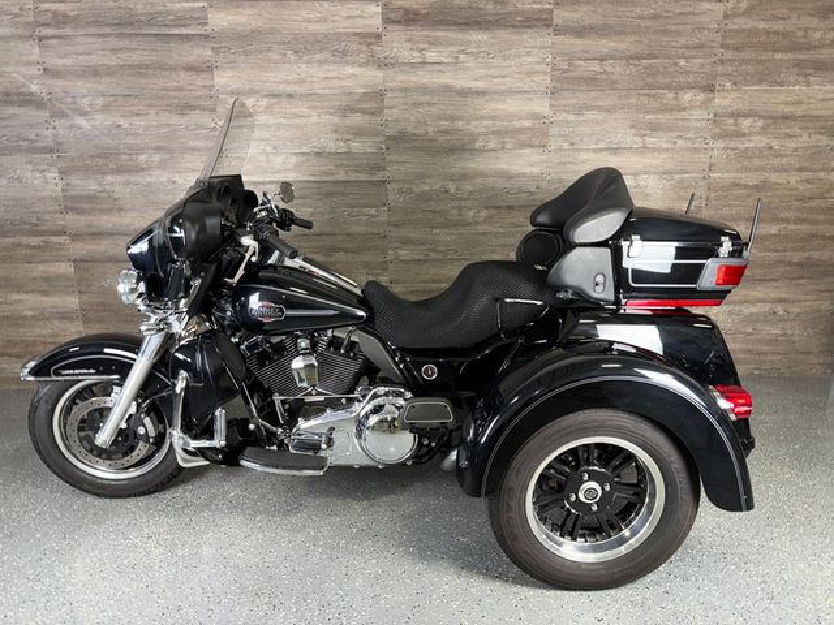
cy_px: 312
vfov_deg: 56.8
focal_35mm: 24
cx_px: 417
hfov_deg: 71.6
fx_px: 578
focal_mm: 6.76
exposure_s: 1/16
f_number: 1.78
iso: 64
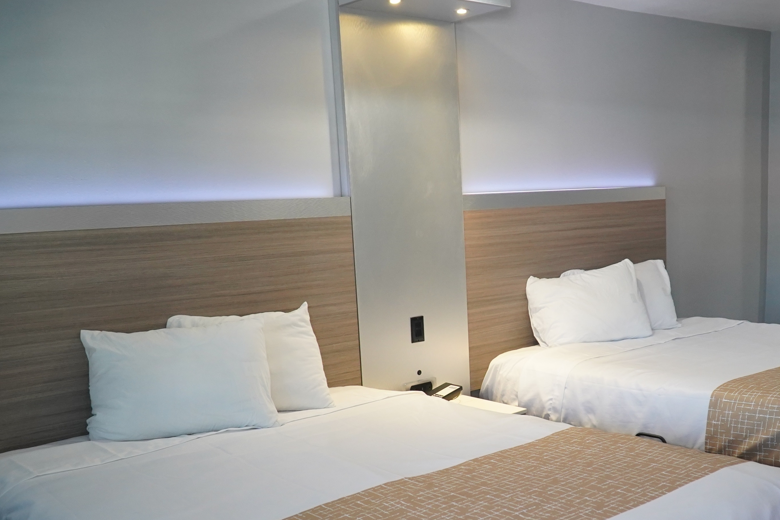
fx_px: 845
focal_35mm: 39
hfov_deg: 48.8
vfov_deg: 33.9
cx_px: 516
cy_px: 349
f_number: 4
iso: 1600
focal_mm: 18
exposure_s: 1/125
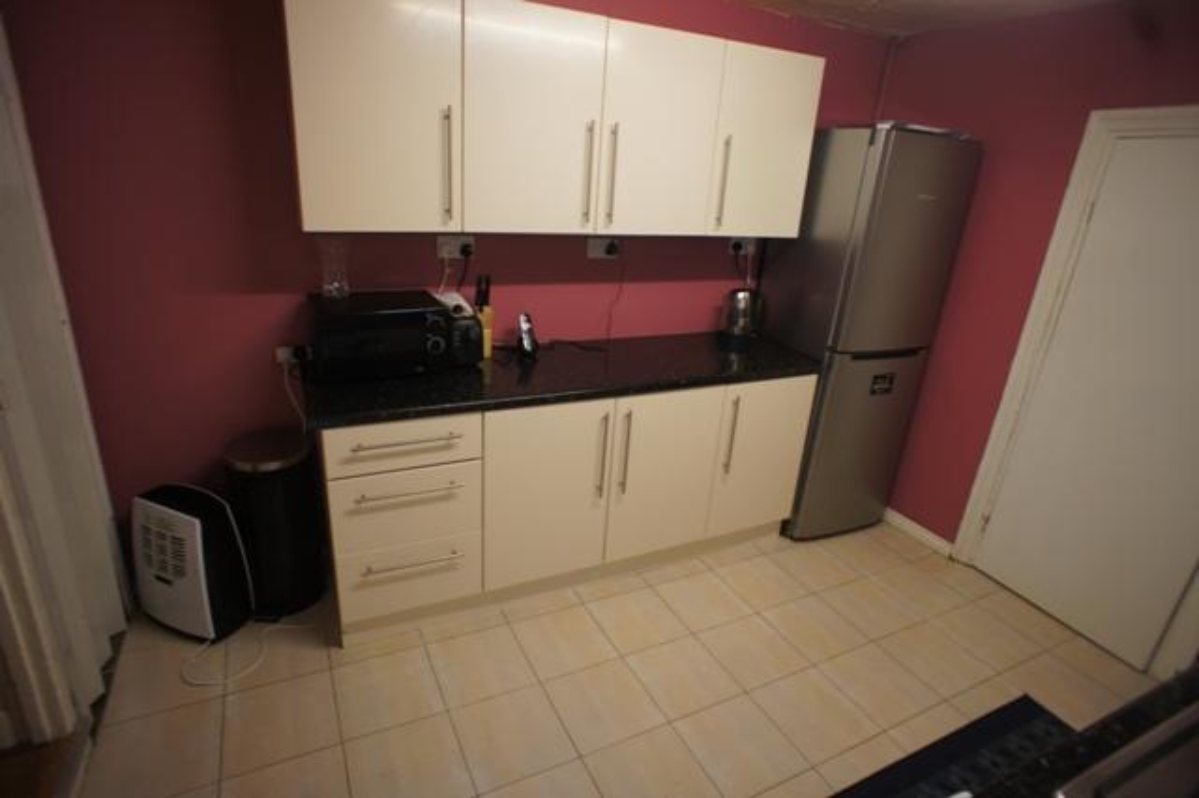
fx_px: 799
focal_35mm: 24
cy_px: 399
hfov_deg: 73.8
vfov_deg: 53.1
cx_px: 600
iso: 250
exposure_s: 1/30
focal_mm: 16
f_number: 2.8
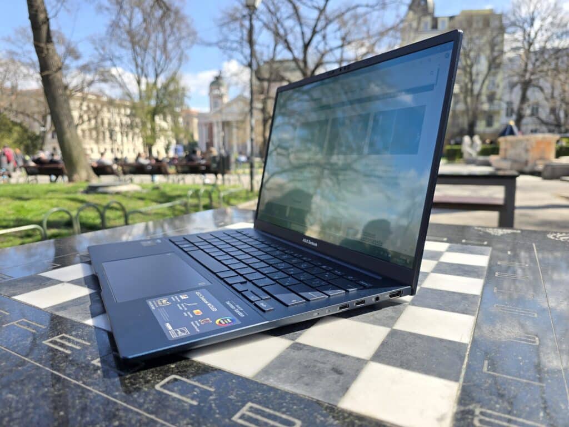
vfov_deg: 58.9
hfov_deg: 73.9
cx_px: 284
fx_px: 378
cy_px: 214
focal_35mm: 23
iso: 12
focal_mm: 6.3
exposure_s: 1/425
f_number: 1.7
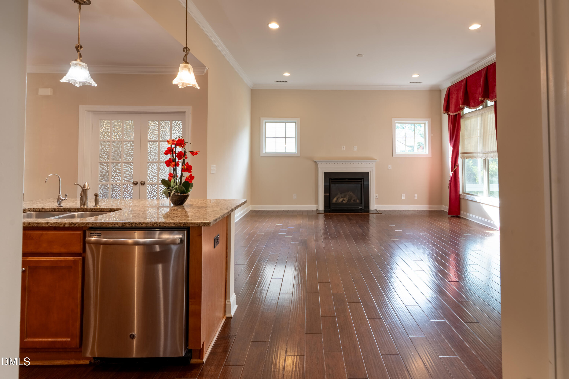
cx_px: 284
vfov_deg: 70.4
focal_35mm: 17
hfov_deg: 93.3
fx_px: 269
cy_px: 190
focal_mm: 17
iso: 250
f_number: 9
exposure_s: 1/160
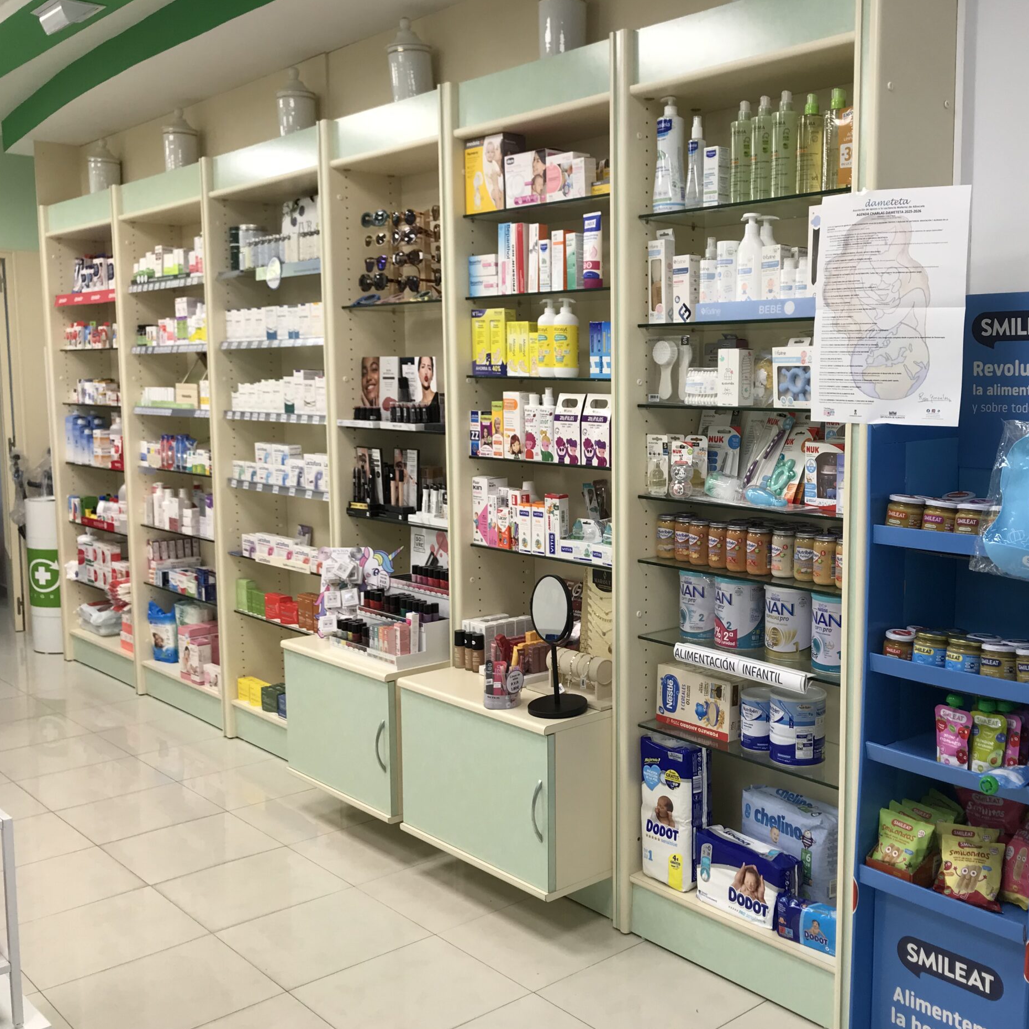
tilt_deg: -6.7
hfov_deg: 47.7
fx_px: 1143
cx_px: 686
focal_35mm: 34
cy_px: 524
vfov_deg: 48.4
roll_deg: +0.3
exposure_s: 1/50
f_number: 1.8
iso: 25
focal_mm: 3.99
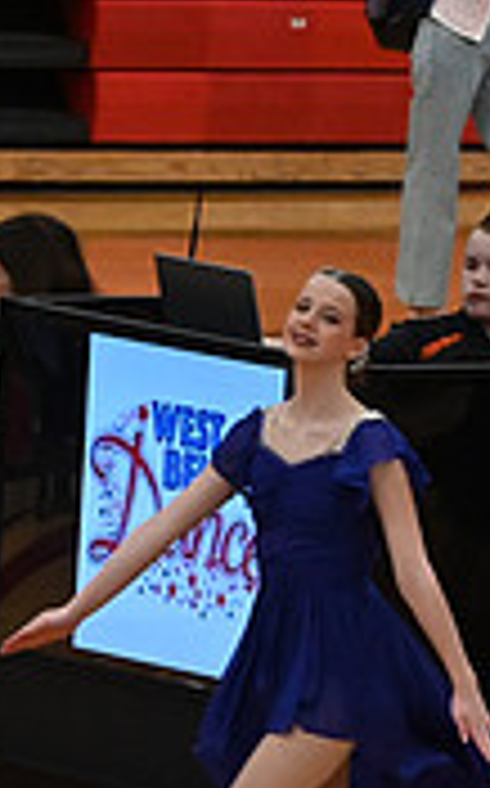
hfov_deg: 2.3
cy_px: 403
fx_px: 12145
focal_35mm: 567
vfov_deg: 3.7
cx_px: 1272
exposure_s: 1/400
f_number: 4
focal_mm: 112
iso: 5000
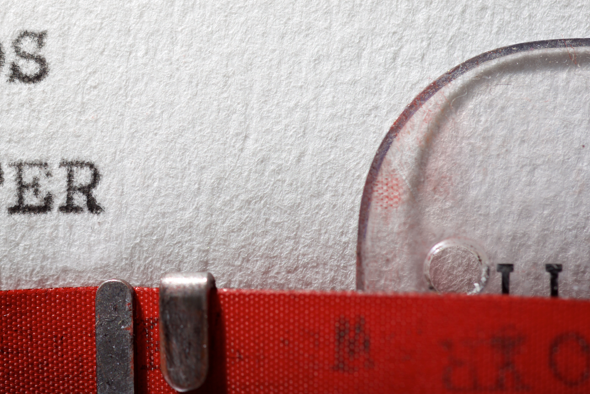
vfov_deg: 12.1
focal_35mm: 113
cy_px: 59
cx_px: 62
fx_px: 1853
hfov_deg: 17.8
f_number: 11
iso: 100
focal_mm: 60
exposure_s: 1/200
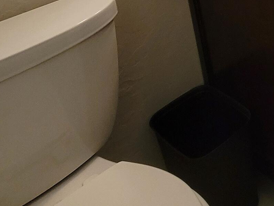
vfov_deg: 22.5
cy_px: -127
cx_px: 392
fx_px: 388
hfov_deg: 28.4
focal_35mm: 49
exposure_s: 1/60
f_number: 2.2
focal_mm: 2.2
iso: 250
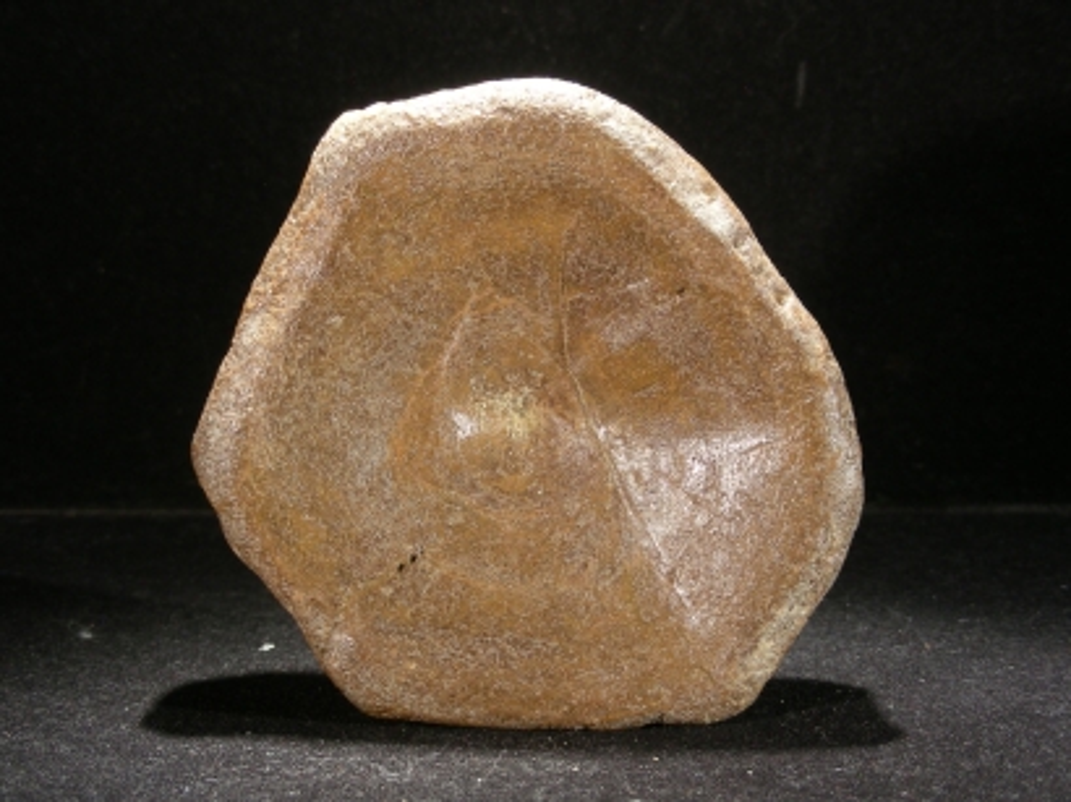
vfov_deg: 21.0
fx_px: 2164
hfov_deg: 27.8
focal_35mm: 70
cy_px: 401
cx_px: 536
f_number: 3.5
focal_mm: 11.7
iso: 50
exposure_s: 1/17
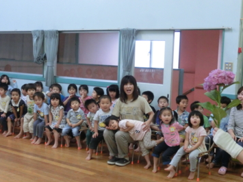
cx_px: 125
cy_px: 96
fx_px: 372
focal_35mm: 53
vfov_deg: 27.5
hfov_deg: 36.2
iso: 800
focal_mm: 8.29
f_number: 4.2
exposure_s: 1/60
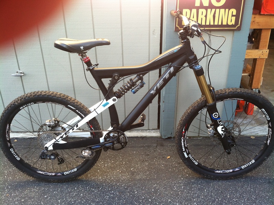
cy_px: 102
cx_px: 137
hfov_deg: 52.7
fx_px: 277
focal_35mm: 35
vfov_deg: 40.6
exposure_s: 1/40
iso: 80
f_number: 2.8
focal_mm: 3.85
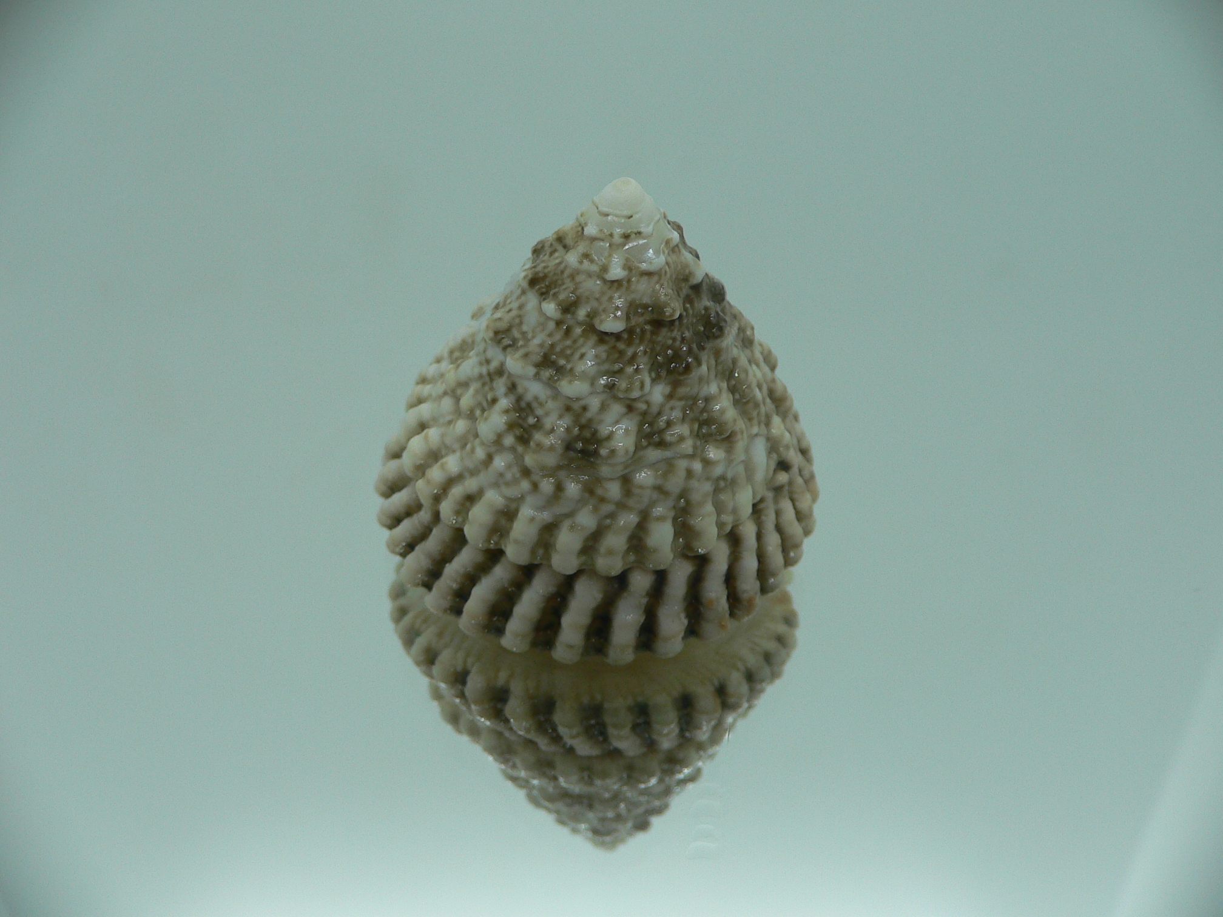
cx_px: 612
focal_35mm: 35
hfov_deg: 52.6
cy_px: 458
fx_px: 1237
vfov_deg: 40.7
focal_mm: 4.6
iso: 80
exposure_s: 1/60
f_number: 2.8
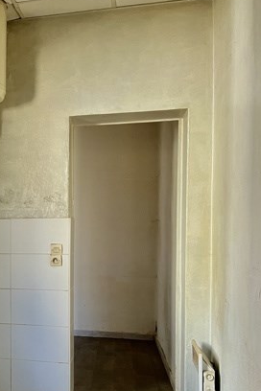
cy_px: 242
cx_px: -83
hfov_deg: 22.6
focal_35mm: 53
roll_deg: +0.1
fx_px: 576
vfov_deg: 37.3
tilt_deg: -2.4
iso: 125
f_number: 1.6
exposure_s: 1/60
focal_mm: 5.1
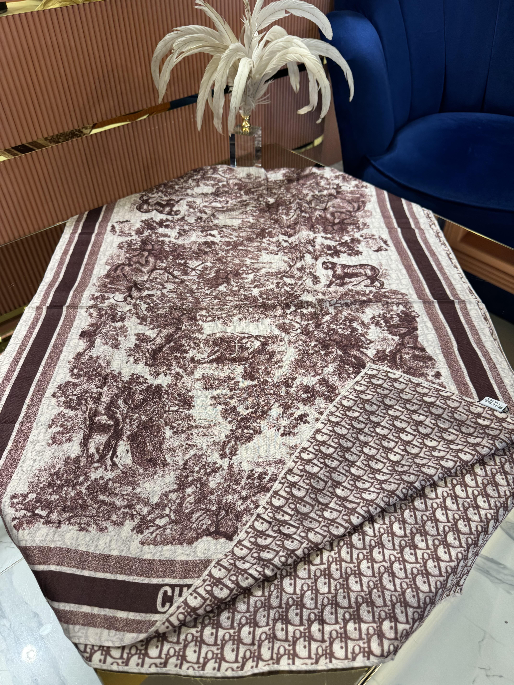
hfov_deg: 56.8
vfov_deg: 71.6
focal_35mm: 24
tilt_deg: -44.1
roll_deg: +0.5
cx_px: 257
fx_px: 475
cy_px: 342
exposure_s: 1/121
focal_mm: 6.76
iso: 64
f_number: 1.78
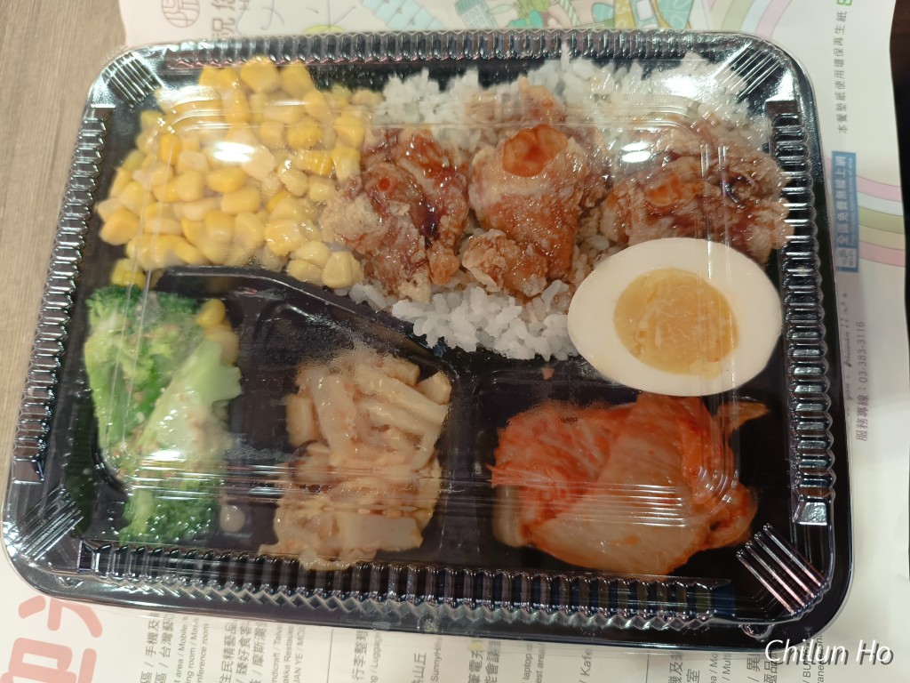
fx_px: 631
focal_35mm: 24
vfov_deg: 56.8
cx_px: 455
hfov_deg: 71.6
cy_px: 342
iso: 1185
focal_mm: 6.14
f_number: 1.65
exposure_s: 1/40
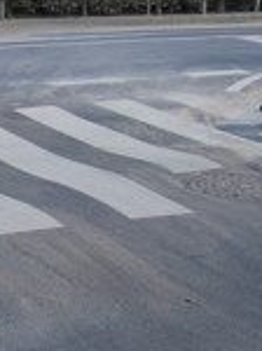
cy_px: 273
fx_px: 789
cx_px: 133
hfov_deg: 18.8
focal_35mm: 78
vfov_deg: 24.7
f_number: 5.6
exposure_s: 1/125
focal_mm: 18
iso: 100
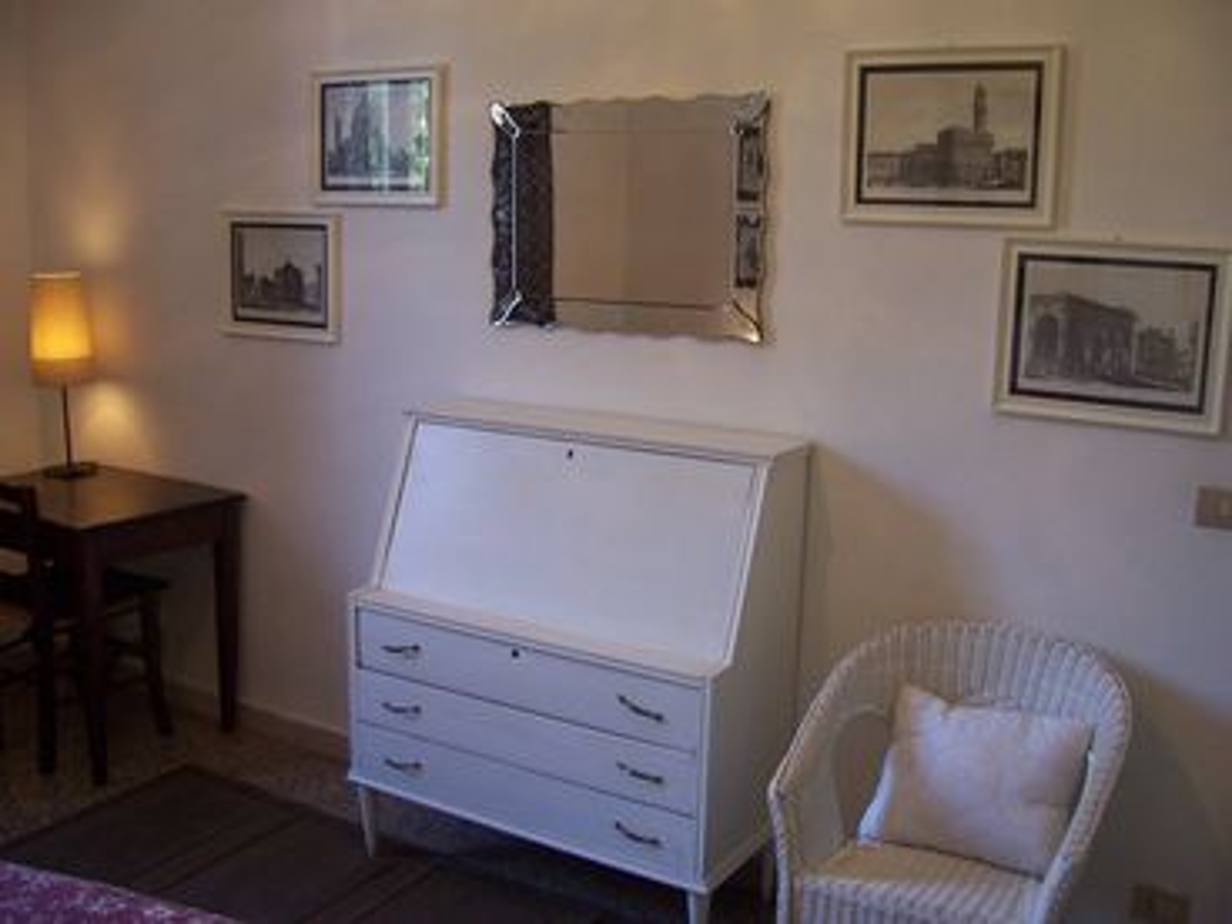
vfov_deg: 39.7
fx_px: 1281
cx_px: 616
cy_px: 462
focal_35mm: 36
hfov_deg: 51.4
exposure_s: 1/30
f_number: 3
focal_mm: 6
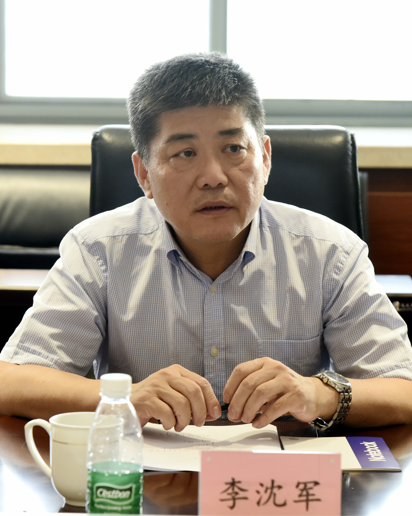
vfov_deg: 14.8
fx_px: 1982
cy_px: 257
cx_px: 205
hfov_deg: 11.9
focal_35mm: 130
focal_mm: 92
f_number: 5
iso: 2000
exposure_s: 1/100
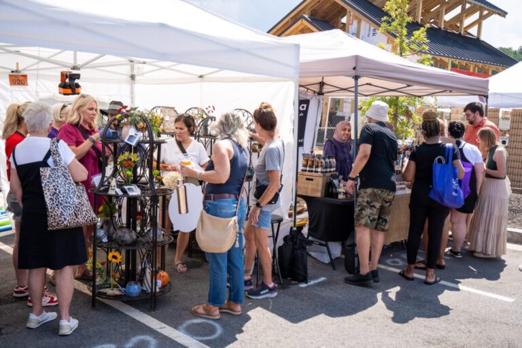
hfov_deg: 54.4
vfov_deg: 37.9
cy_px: 174
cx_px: 261
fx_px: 507
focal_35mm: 35
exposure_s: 1/160
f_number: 6.3
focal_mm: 35
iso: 100
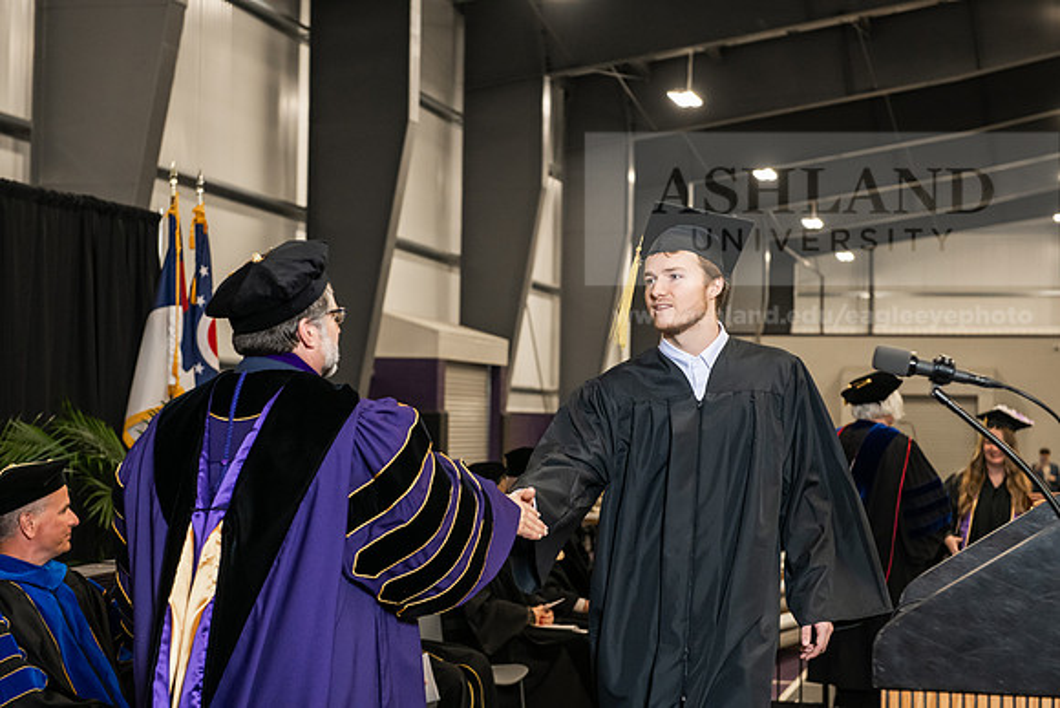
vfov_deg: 19.5
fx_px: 2061
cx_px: 530
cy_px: 354
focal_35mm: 70
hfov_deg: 28.8
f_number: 5
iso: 2500
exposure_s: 1/200
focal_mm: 70
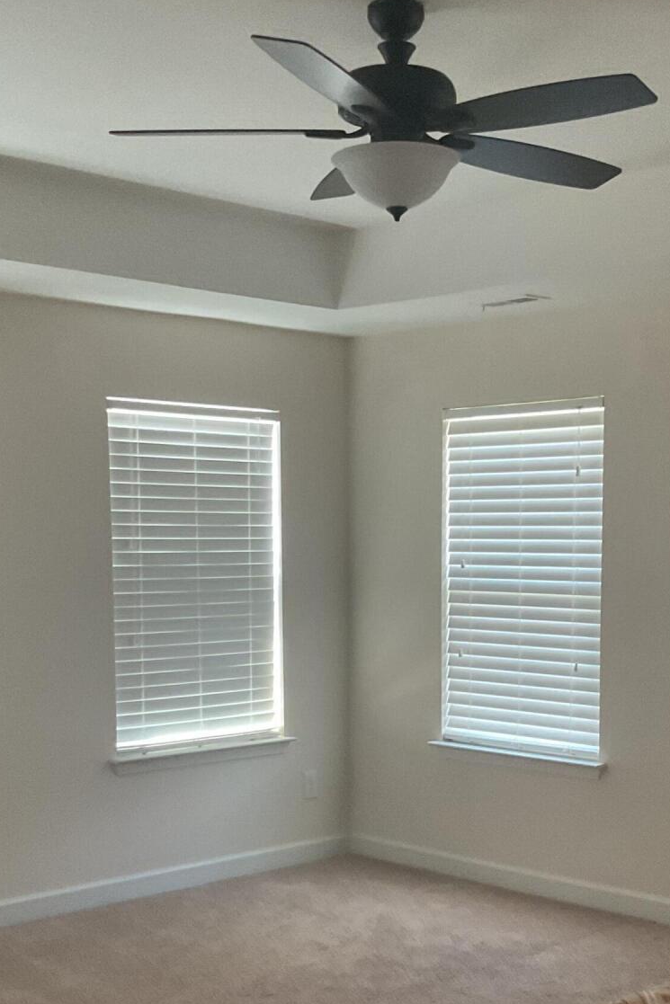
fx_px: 1507
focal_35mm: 54
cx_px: 437
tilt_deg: -6.3
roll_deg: +0.5
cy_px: 689
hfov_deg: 25.0
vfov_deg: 36.4
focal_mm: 3
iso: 200
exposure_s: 1/60
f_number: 1.8
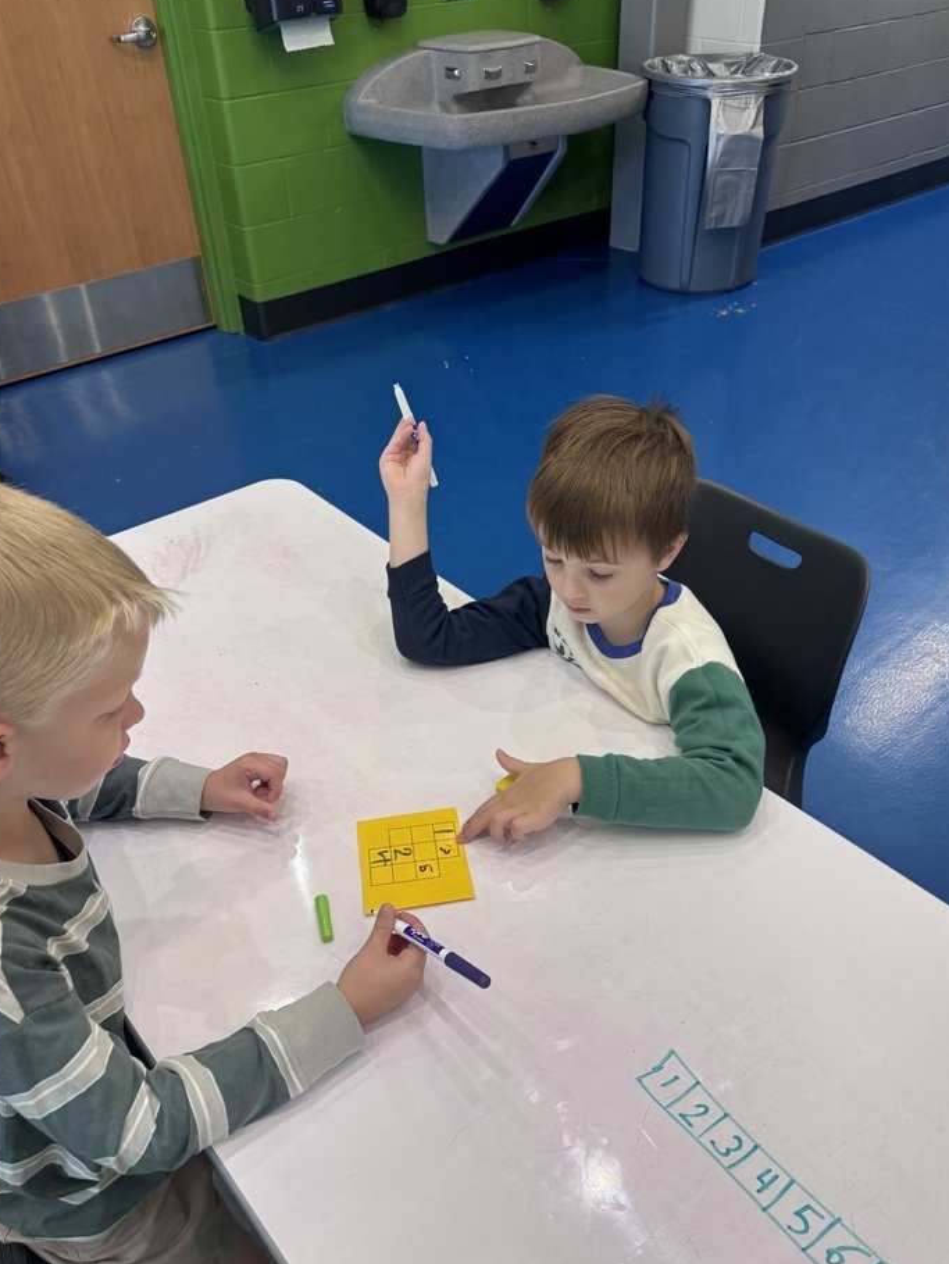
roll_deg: +4.2
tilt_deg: -39.2
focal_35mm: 27
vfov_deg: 65.1
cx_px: 490
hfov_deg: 51.4
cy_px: 701
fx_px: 986
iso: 200
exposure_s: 1/120
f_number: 1.78
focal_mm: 6.76
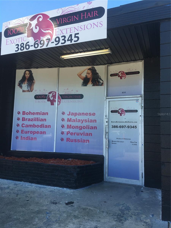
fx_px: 191
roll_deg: -1.8
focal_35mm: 29
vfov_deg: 61.7
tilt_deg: +6.1
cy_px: 114
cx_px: 86
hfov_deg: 48.2
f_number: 2.2
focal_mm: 4.15
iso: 25
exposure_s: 1/289
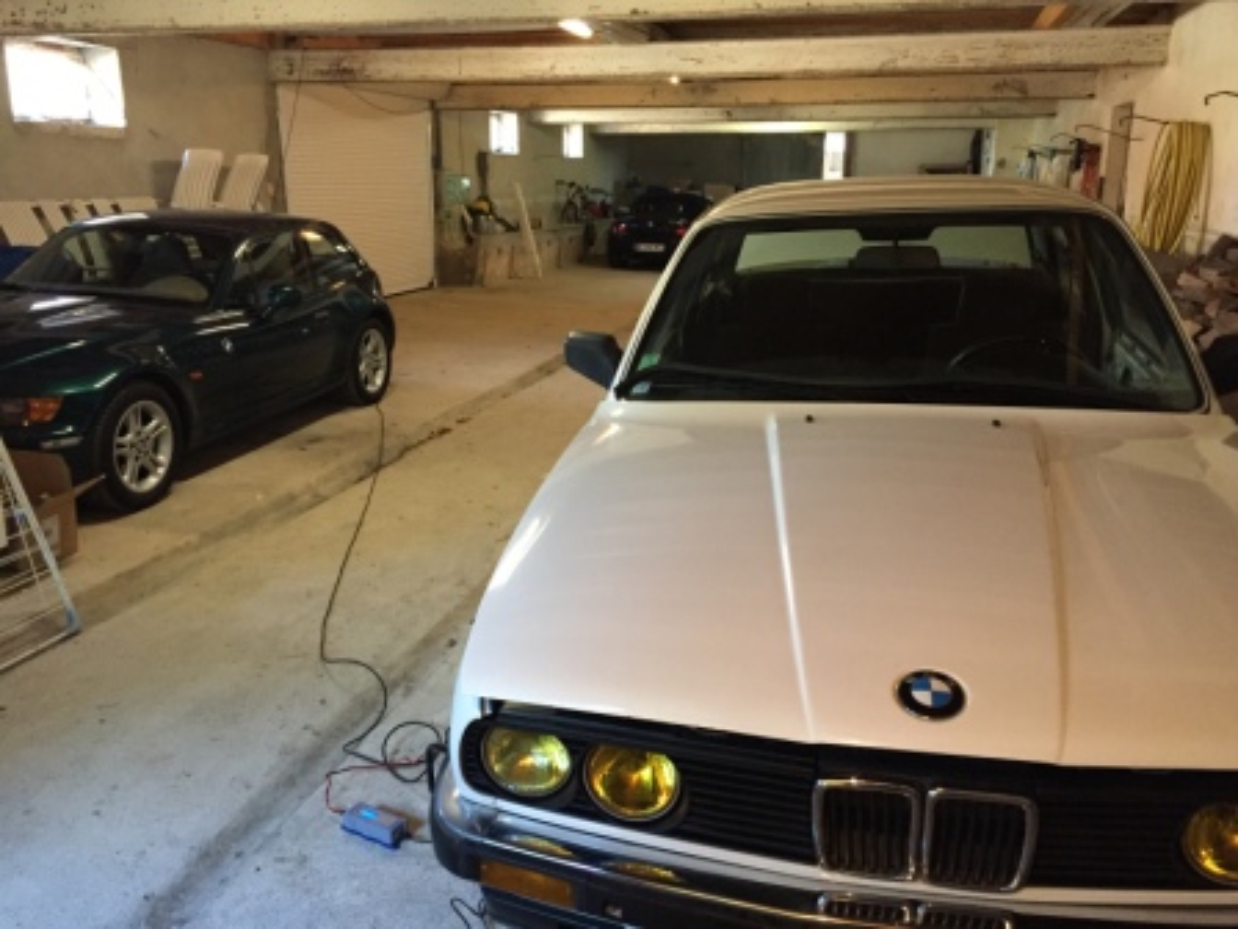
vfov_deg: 48.2
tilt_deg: -15.1
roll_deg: -0.9
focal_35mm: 29
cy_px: 464
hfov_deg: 61.7
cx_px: 619
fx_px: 1037
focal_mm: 4.15
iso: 250
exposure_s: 1/20
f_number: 2.2
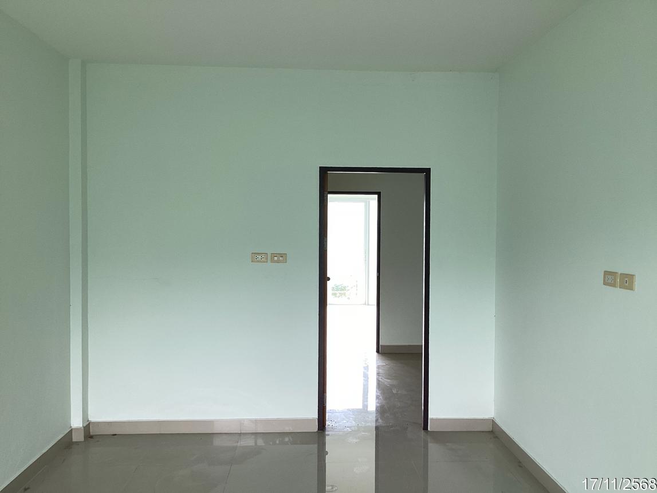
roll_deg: -0.8
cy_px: 246
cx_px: 328
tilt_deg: -1.1
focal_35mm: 31
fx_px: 588
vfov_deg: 45.4
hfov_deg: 58.4
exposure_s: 1/60
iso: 50
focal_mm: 3.3
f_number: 2.4
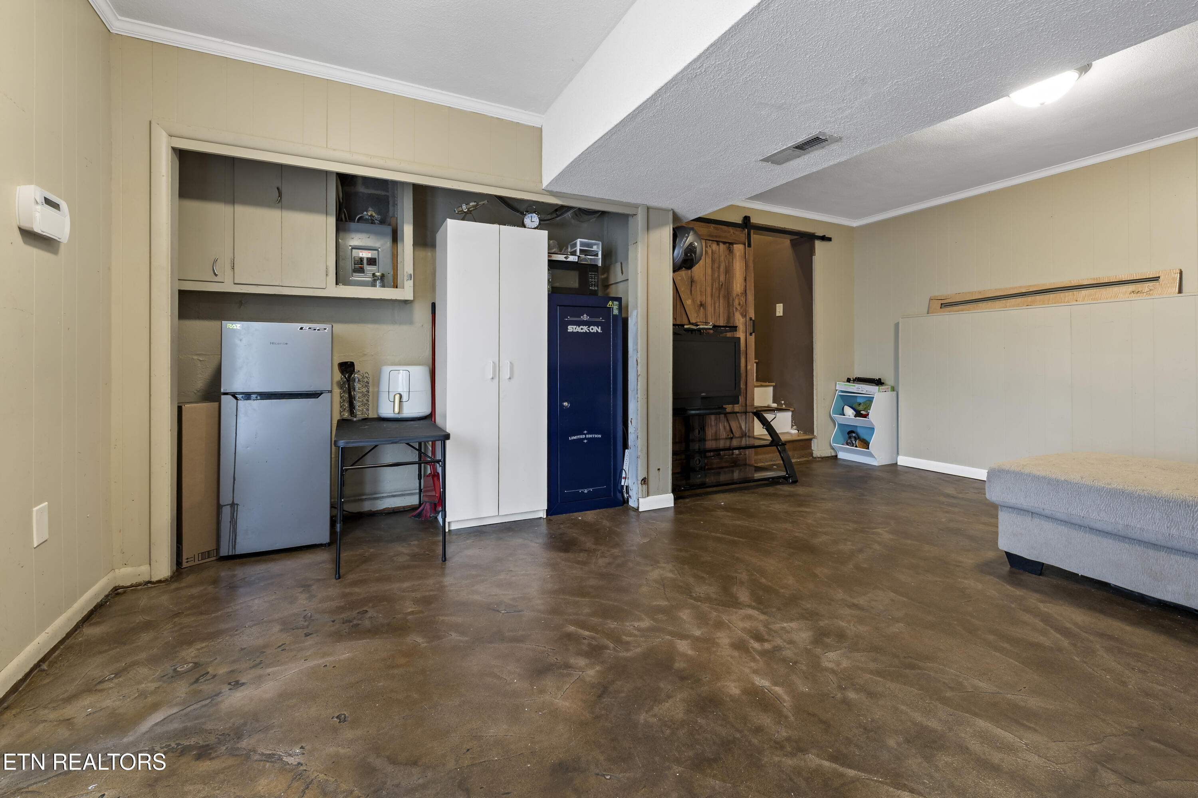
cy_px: 399
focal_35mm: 14
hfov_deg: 104.3
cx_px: 599
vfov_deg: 81.2
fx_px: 466
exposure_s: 2.5
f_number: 10
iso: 320
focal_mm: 14
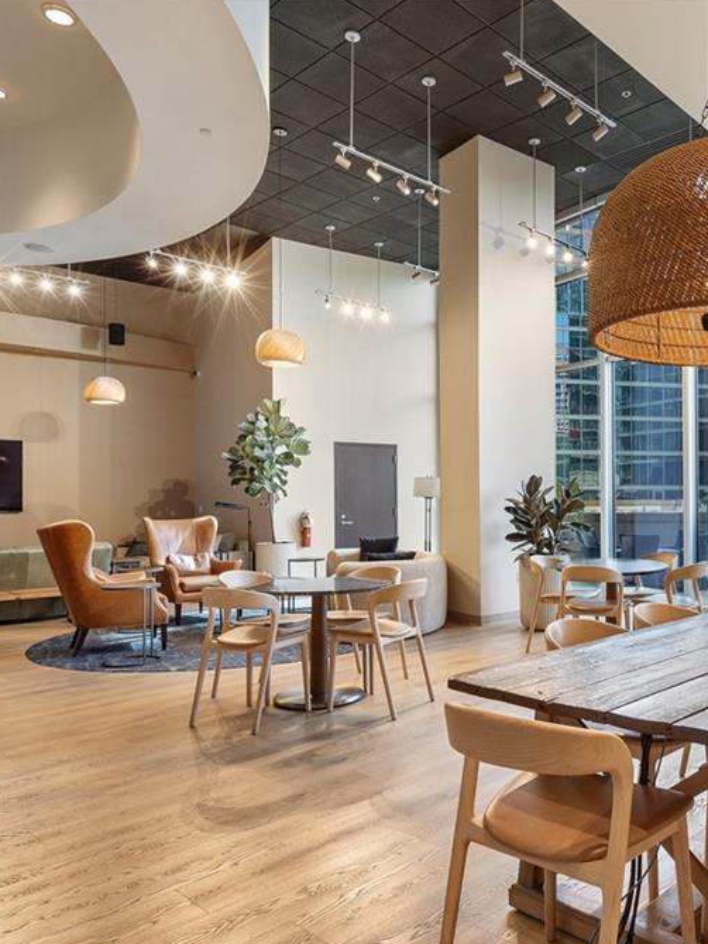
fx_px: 682
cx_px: 550
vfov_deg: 69.4
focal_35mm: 25
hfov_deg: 52.0
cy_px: 473
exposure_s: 1/10
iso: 640
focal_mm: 17
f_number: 8
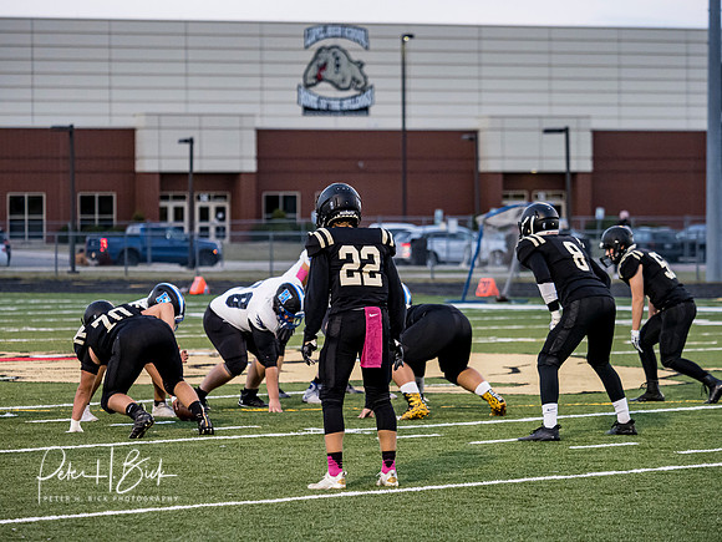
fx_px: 4046
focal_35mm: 194
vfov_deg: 7.7
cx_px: 361
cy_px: 271
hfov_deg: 10.2
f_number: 2.8
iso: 2500
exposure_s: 1/1000
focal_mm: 97
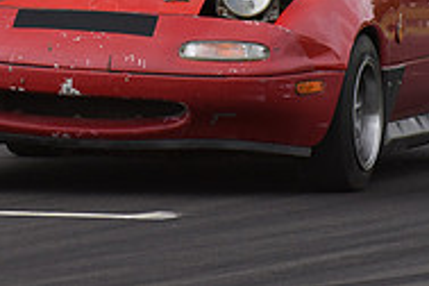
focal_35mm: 1226
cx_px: 59
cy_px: -149
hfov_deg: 1.7
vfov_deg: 1.1
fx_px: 14609
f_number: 6.3
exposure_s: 1/1000
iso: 1600
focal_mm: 400
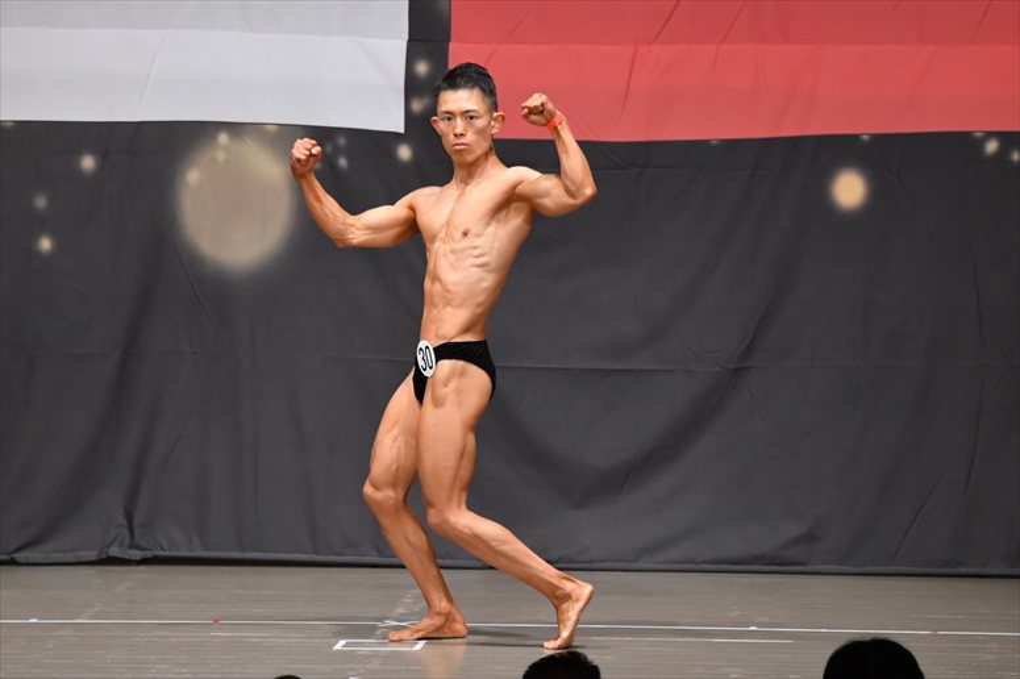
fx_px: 6372
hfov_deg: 9.2
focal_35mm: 225
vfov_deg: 6.1
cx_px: 510
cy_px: 340
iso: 6400
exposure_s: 1/400
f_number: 5.6
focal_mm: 150
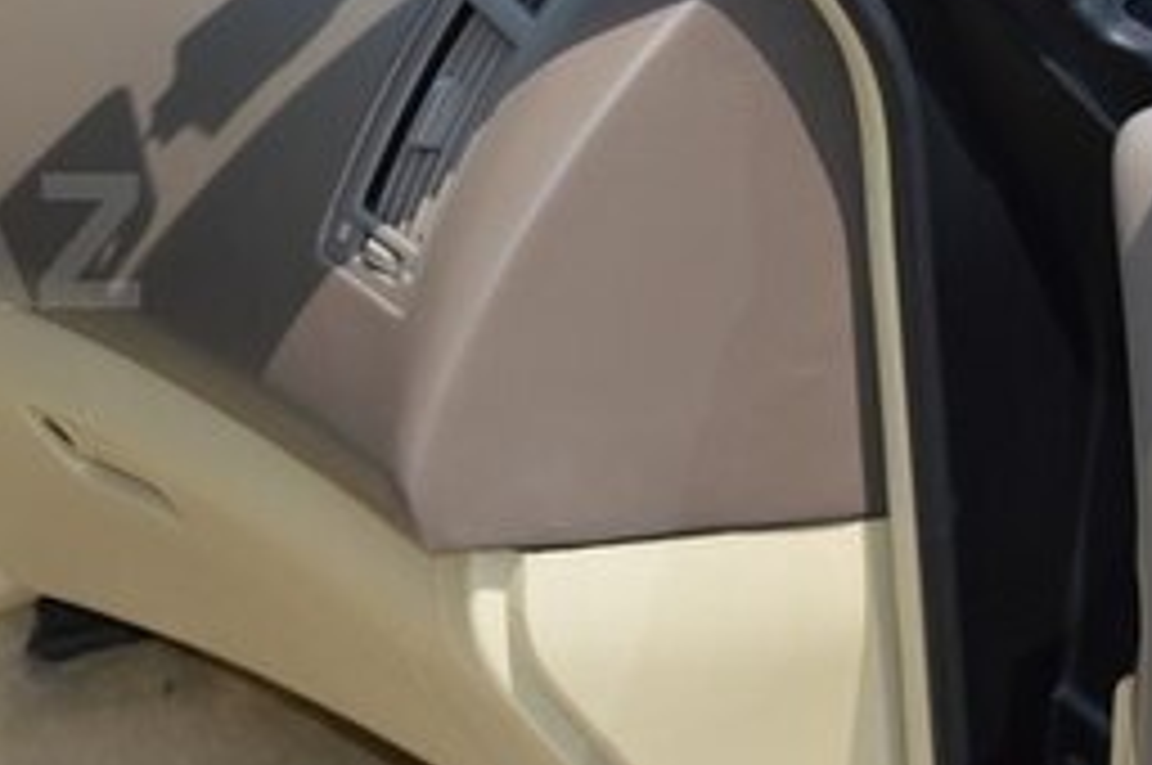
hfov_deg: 14.6
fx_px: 4324
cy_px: 241
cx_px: -320
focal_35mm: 135
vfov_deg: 10.1
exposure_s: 1/200
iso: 100
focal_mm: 35
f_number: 6.3
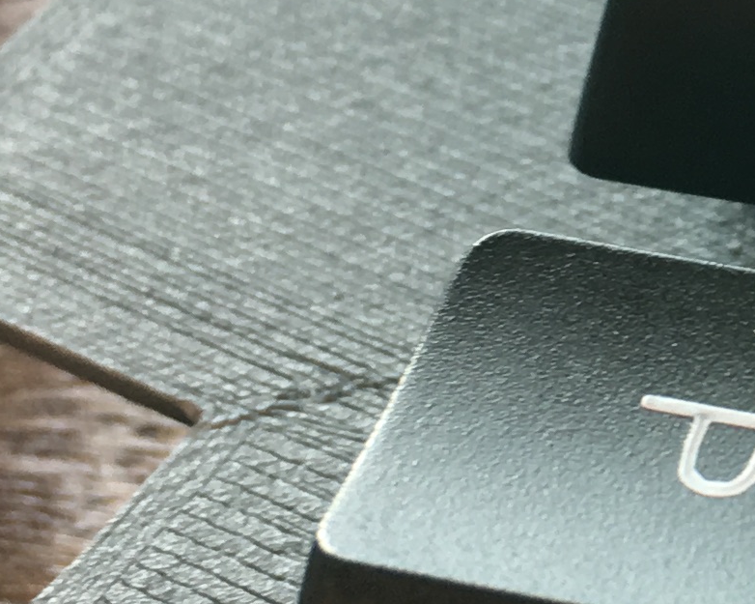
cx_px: 1155
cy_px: 242
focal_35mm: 146
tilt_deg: -46.5
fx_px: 3261
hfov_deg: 12.5
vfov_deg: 10.6
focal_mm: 4.15
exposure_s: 1/100
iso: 40
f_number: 2.2
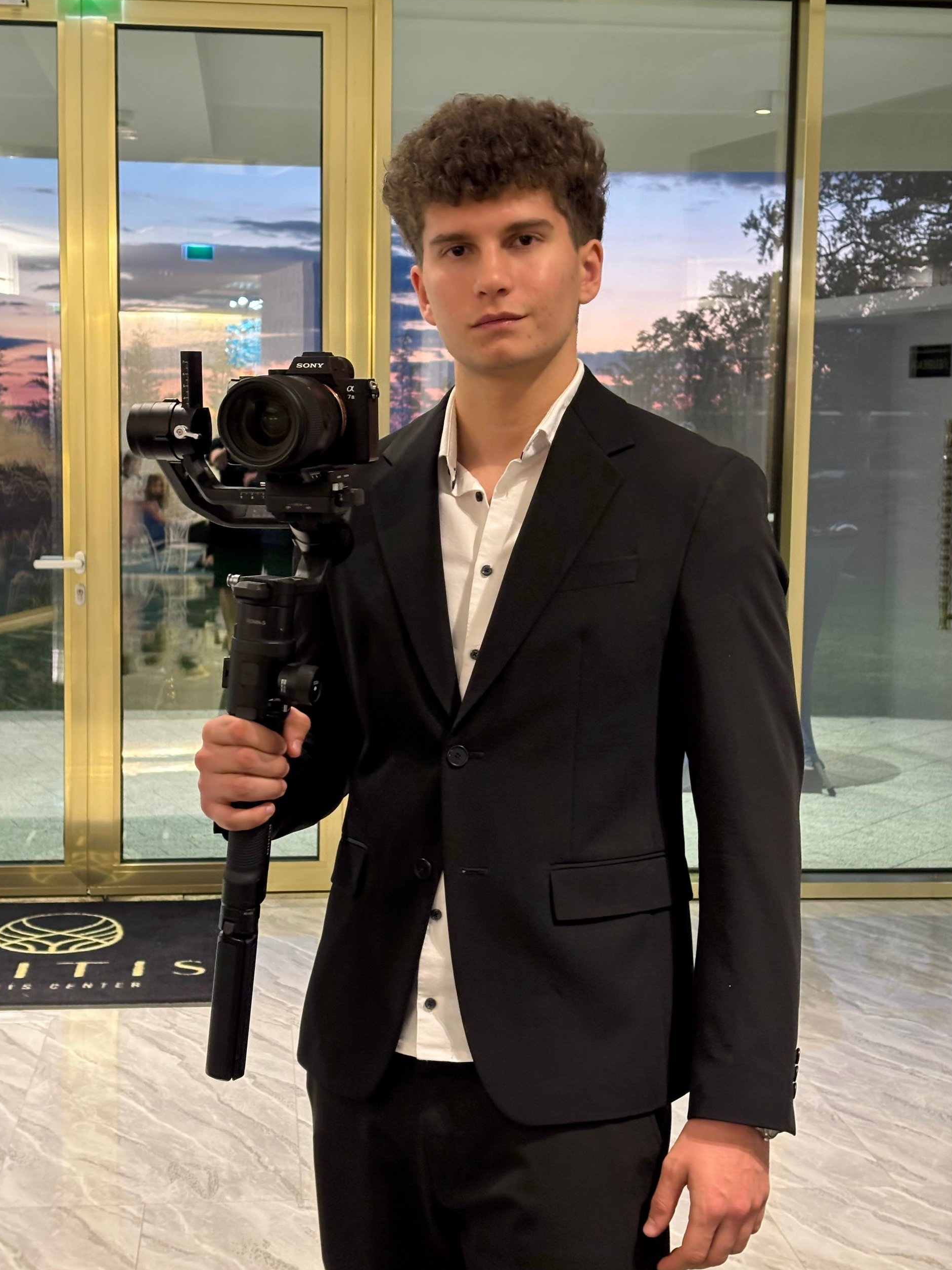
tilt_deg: -6.3
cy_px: 641
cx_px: 474
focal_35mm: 53
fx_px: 1944
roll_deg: -1.7
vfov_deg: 36.2
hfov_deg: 27.5
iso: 250
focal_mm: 5.96
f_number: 1.6
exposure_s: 1/25
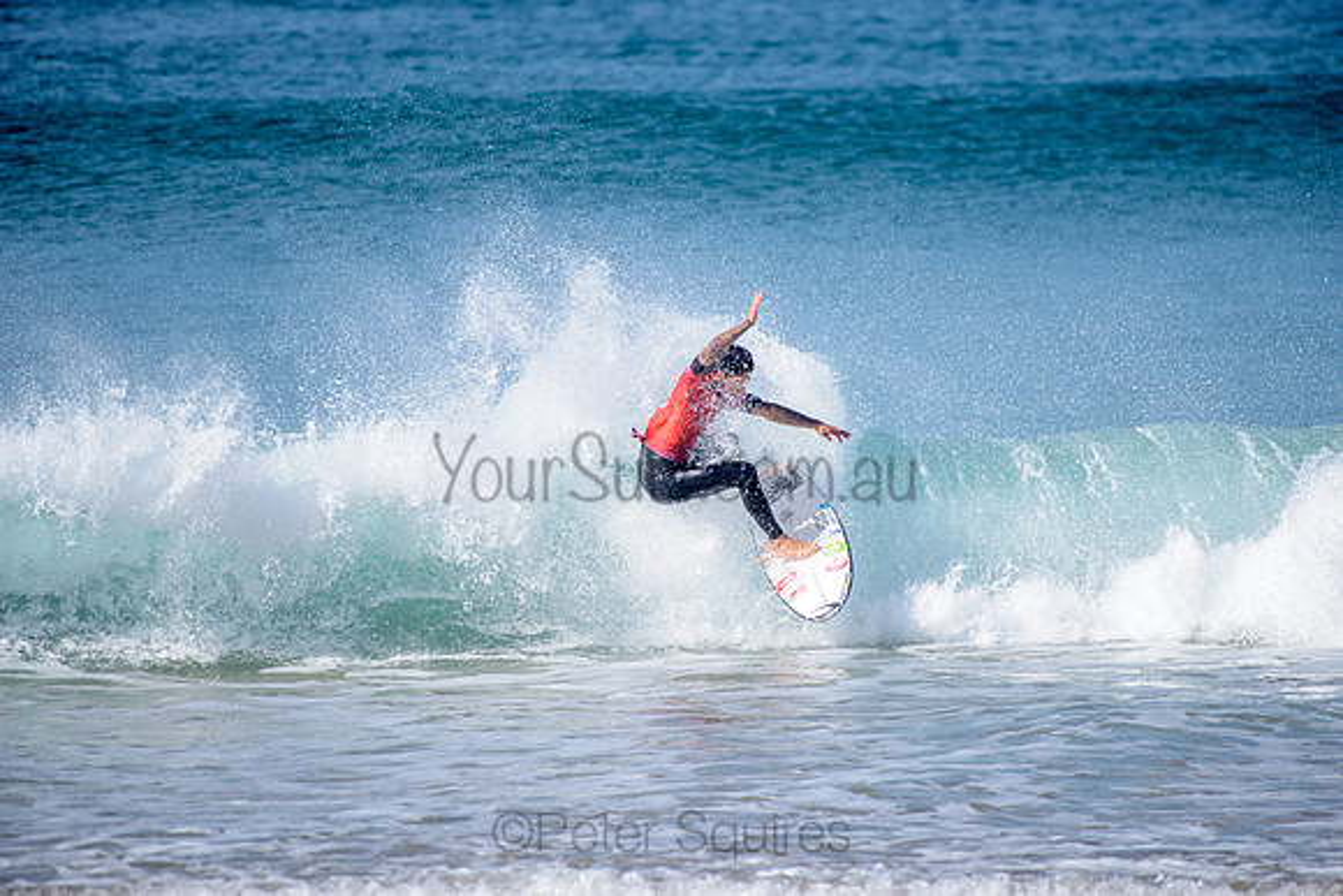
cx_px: 672
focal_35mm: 500
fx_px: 18656
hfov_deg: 4.1
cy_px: 448
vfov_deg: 2.8
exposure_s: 1/2000
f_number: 5.6
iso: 160
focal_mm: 500
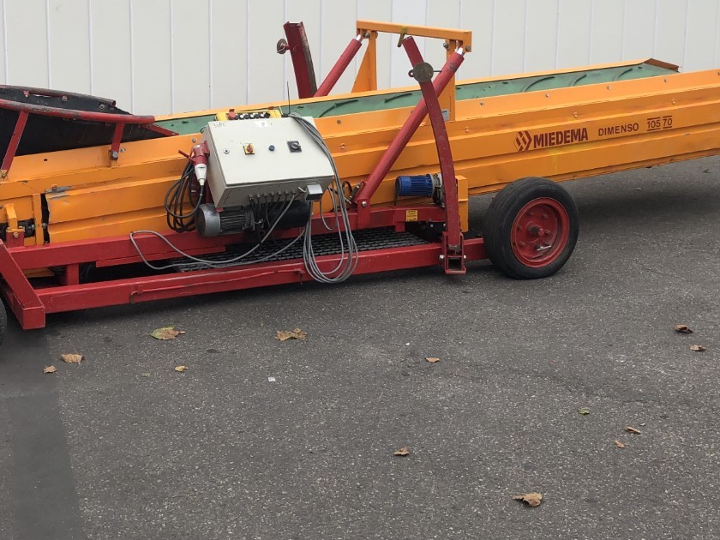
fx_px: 998
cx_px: 255
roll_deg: +0.4
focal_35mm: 48
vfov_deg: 29.6
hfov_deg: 39.3
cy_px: 113
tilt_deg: -7.7
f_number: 1.8
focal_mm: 4
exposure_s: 1/762
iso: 20
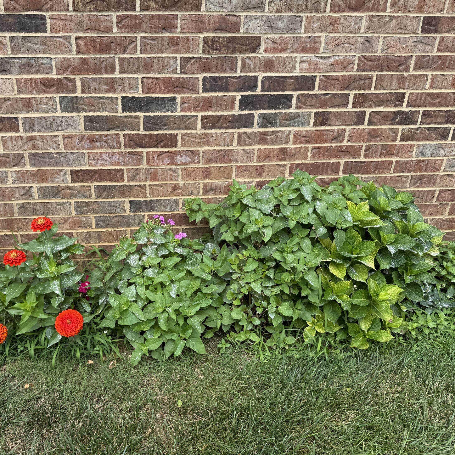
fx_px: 431
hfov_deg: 55.1
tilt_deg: -24.6
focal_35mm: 29
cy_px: 230
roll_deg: +0.7
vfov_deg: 55.6
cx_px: 177
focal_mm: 6.76
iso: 80
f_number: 1.78
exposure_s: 1/931
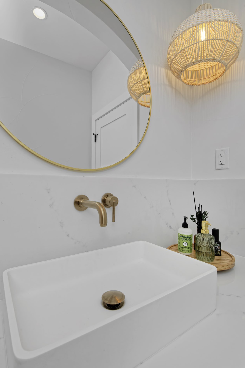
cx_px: 119
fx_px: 194
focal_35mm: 19
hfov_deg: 64.5
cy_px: 188
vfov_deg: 86.9
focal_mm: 18
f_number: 13
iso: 640
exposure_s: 1/200
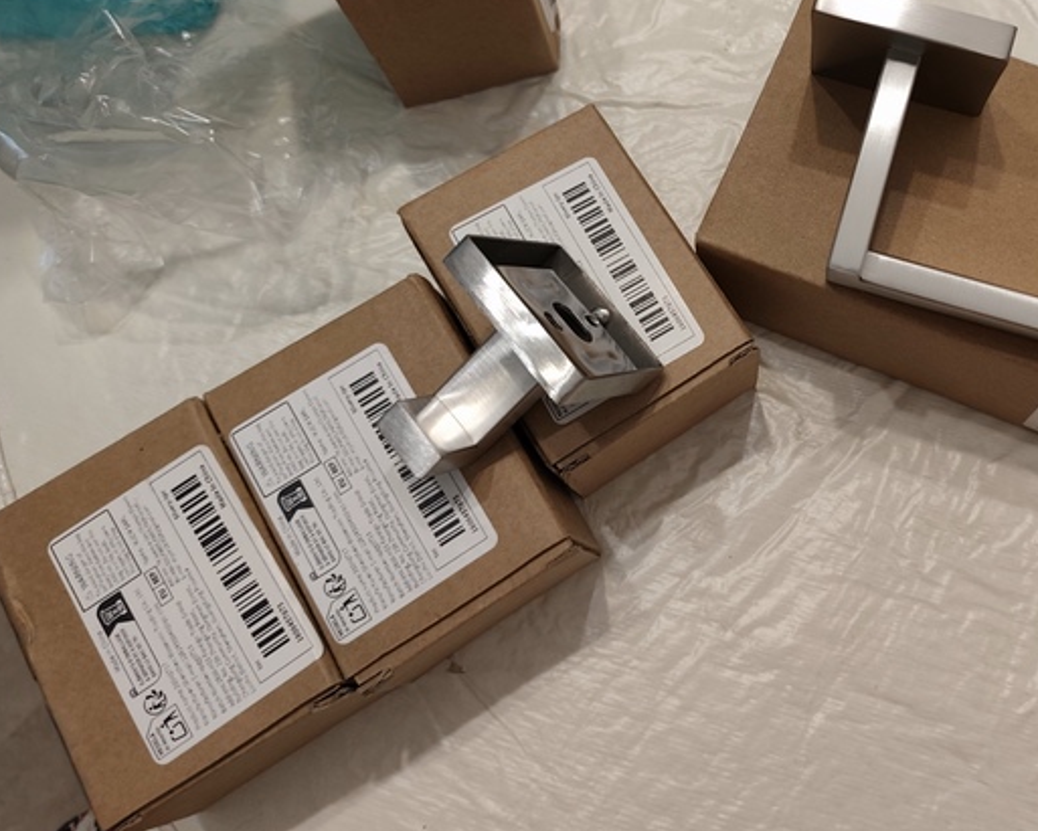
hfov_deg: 49.4
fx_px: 1076
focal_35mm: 35
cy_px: 273
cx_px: 783
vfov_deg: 41.7
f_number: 1.65
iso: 800
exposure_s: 1/50
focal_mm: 6.19
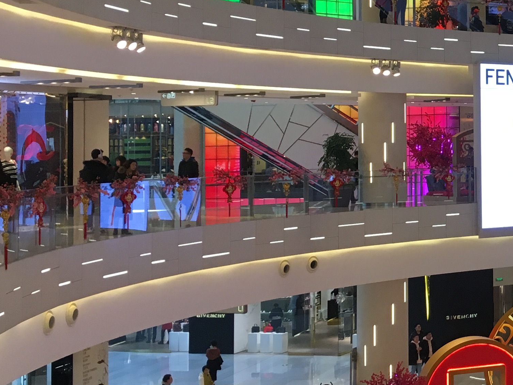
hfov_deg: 22.3
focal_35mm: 78
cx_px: 678
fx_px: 1156
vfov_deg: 18.8
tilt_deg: +1.3
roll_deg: +0.9
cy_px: 108
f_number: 2.2
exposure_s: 1/33
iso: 40
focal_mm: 4.15
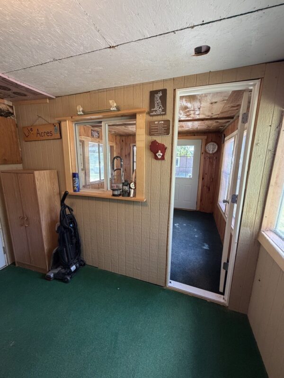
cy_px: 189
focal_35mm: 14
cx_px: 142
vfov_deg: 102.1
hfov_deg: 85.7
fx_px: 153
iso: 320
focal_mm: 2.22
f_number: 2.2
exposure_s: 1/90
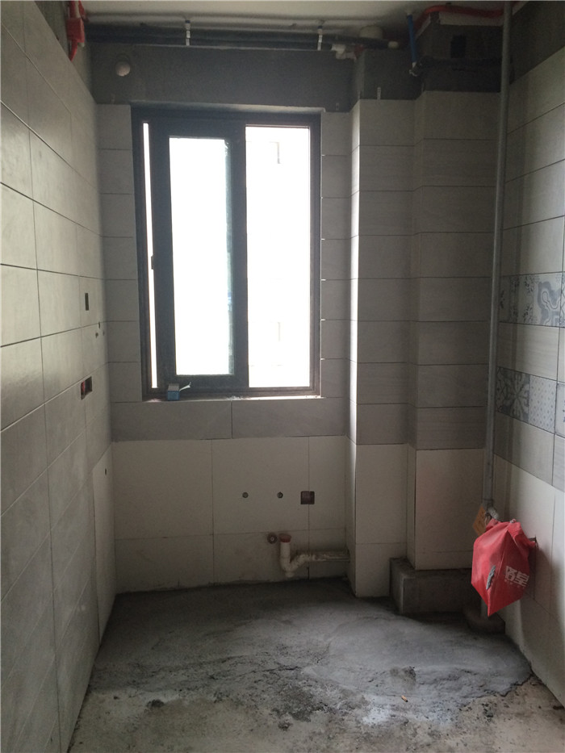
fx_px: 631
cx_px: 282
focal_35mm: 29
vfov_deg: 61.7
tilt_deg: -7.9
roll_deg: +2.9
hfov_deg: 48.2
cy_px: 376
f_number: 2.2
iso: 100
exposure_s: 1/30
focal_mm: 4.15
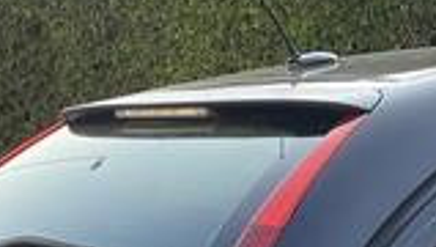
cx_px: 126
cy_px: 457
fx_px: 1343
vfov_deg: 9.9
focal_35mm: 116
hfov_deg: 18.4
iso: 32
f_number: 1.8
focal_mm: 4.25
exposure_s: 1/357
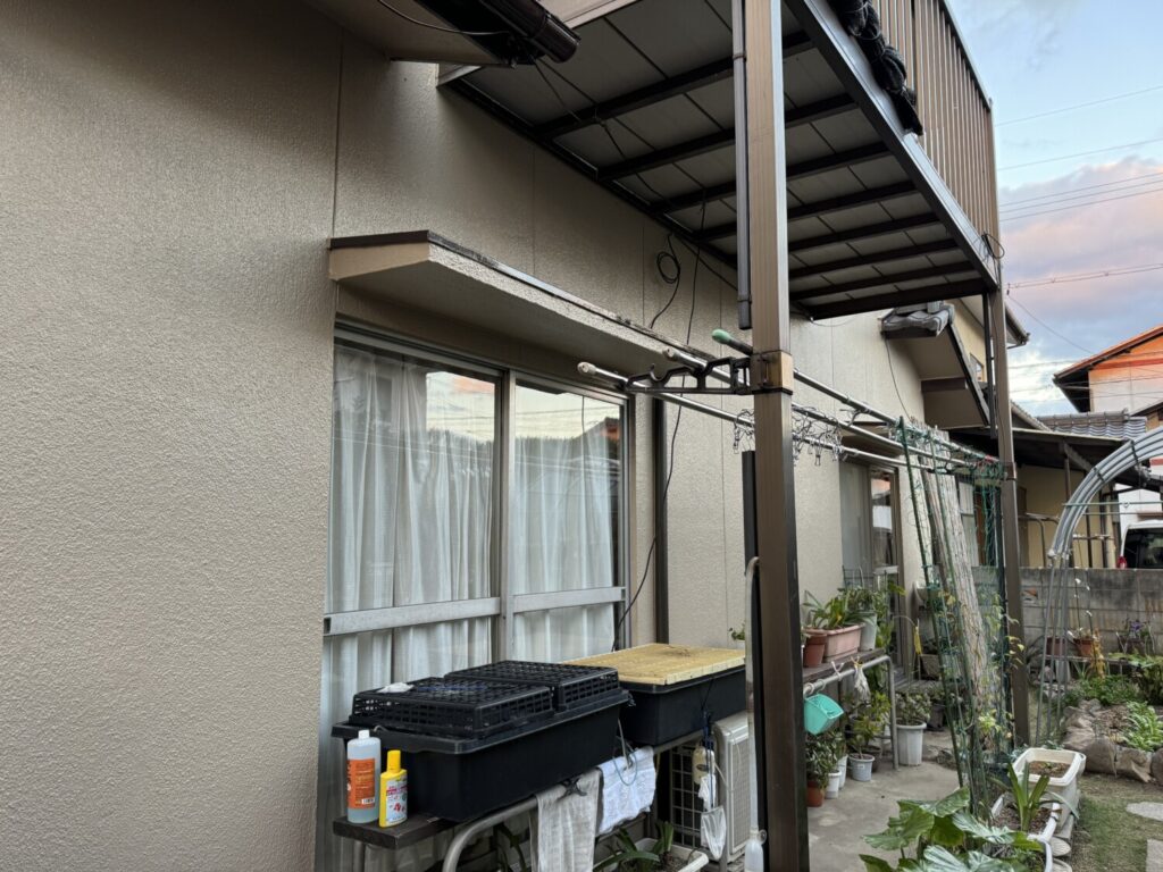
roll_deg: +0.9
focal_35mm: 24
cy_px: 436
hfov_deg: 71.6
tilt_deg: +5.6
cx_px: 582
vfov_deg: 56.8
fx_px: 806
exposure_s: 1/93
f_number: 1.78
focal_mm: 6.76
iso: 200
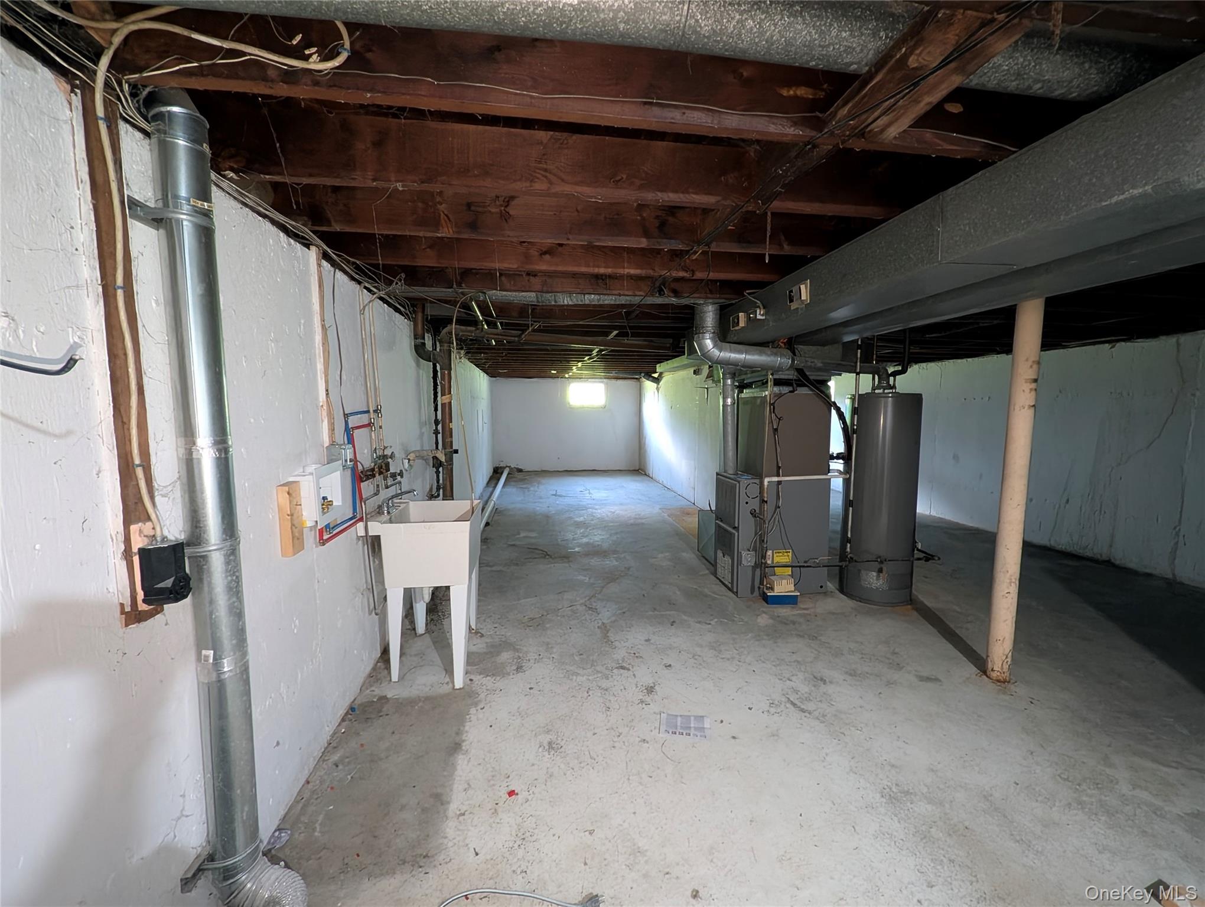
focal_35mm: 12
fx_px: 418
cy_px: 454
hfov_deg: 110.5
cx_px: 602
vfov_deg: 94.6
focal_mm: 2.02
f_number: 1.7
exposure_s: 1/30.3
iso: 975
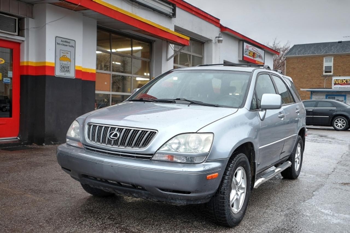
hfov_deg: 53.2
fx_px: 350
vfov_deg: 36.8
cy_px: 116
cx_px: 175
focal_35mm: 36
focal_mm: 24
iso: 200
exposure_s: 1/20
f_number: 4
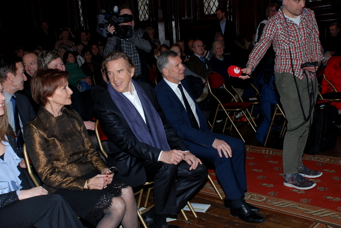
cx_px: 170
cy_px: 114
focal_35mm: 46
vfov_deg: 29.0
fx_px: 441
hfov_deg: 42.3
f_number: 5.6
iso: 320
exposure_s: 1/60
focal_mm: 31
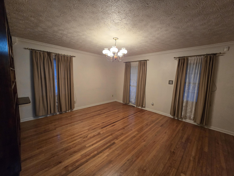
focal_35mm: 13
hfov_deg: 106.2
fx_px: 88
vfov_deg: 89.9
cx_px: 117
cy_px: 88
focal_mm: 2.2
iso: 400
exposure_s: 1/60
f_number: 2.2
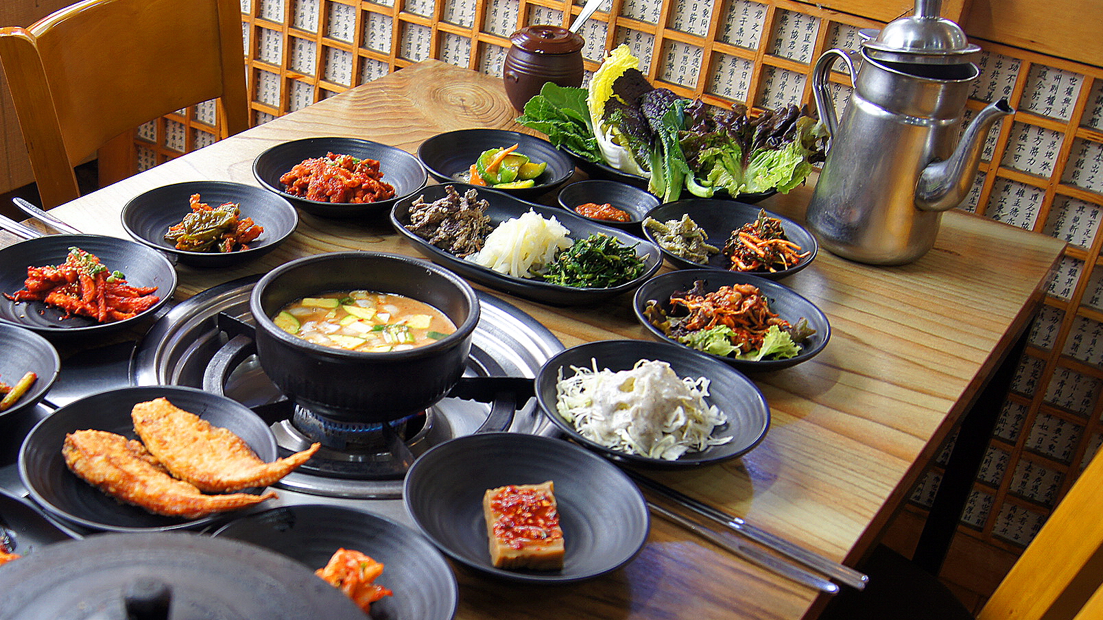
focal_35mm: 43
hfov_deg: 46.3
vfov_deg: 27.5
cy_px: 433
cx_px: 335
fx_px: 1257
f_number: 3.5
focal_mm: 18
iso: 100
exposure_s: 1/30
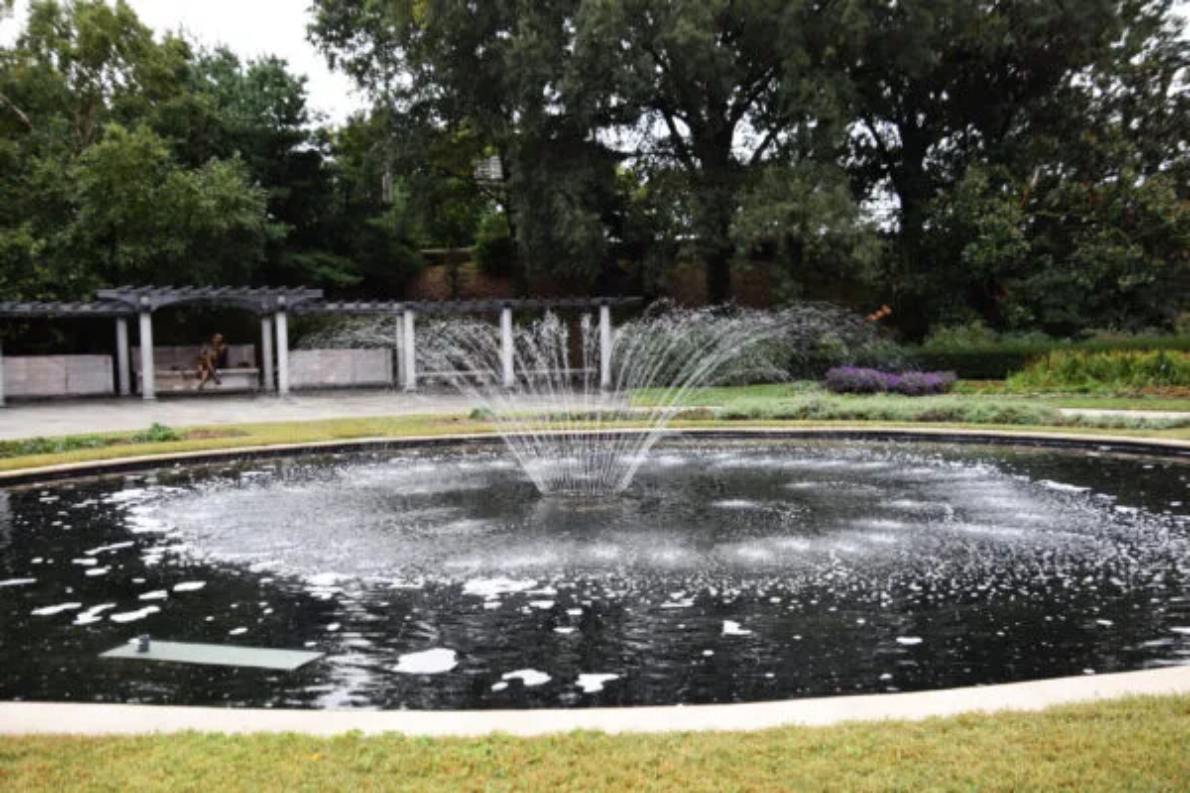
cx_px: 595
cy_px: 396
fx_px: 1190
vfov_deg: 36.9
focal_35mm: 36
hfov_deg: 53.1
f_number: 4
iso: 400
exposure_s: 1/60
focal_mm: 24
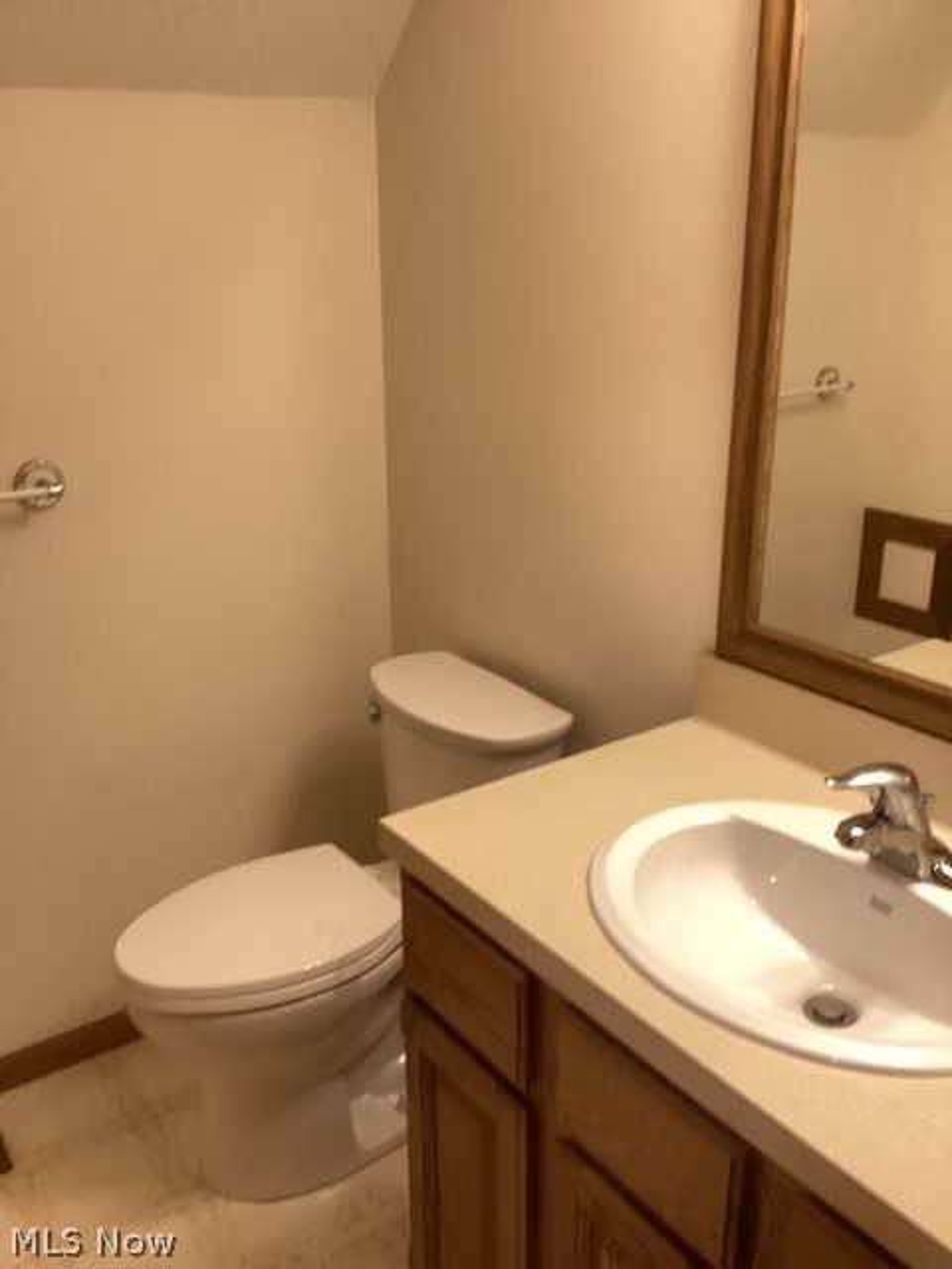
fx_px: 1137
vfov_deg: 58.4
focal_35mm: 31
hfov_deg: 45.4
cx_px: 476
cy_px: 634
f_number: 2.4
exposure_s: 1/30
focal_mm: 3.3
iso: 400
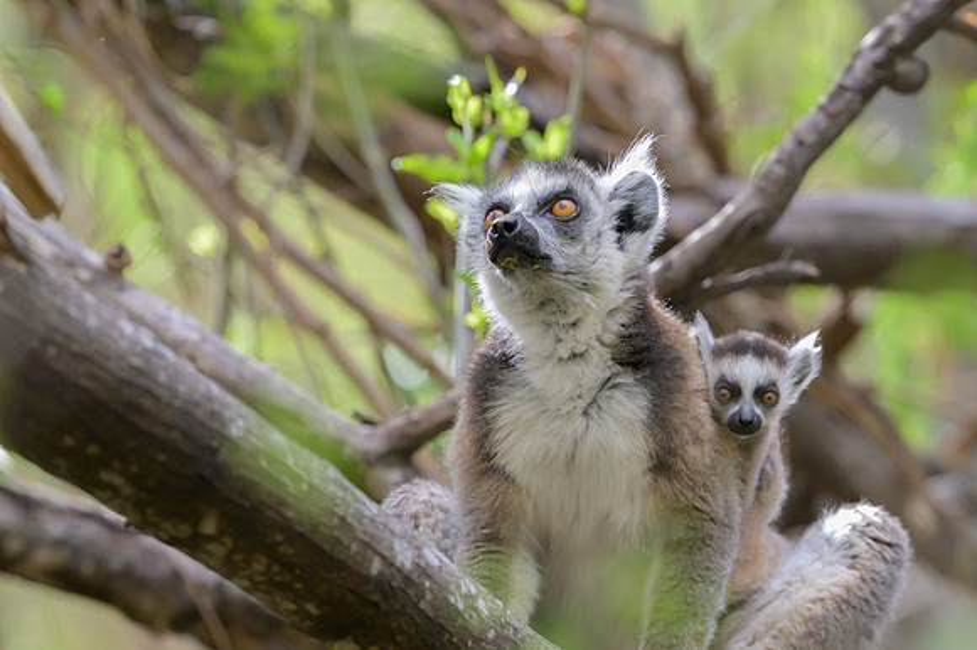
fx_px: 13395
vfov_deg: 2.8
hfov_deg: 4.2
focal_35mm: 494
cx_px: 562
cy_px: 249
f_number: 7.1
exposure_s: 1/1000
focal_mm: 400
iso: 3200
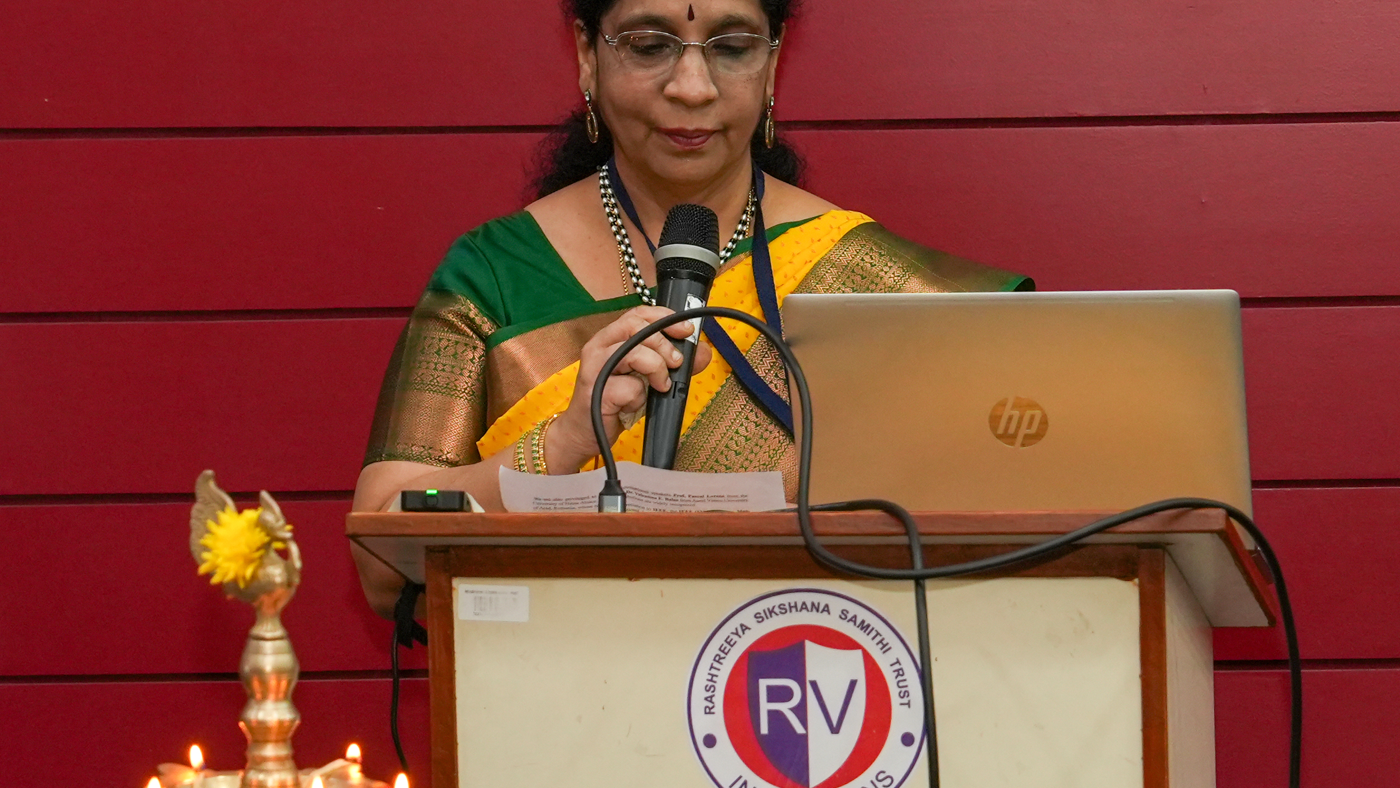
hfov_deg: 11.1
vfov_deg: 6.3
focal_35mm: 193
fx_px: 7165
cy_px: 486
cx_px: 924
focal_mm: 66
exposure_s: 1/125
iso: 1000
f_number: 4
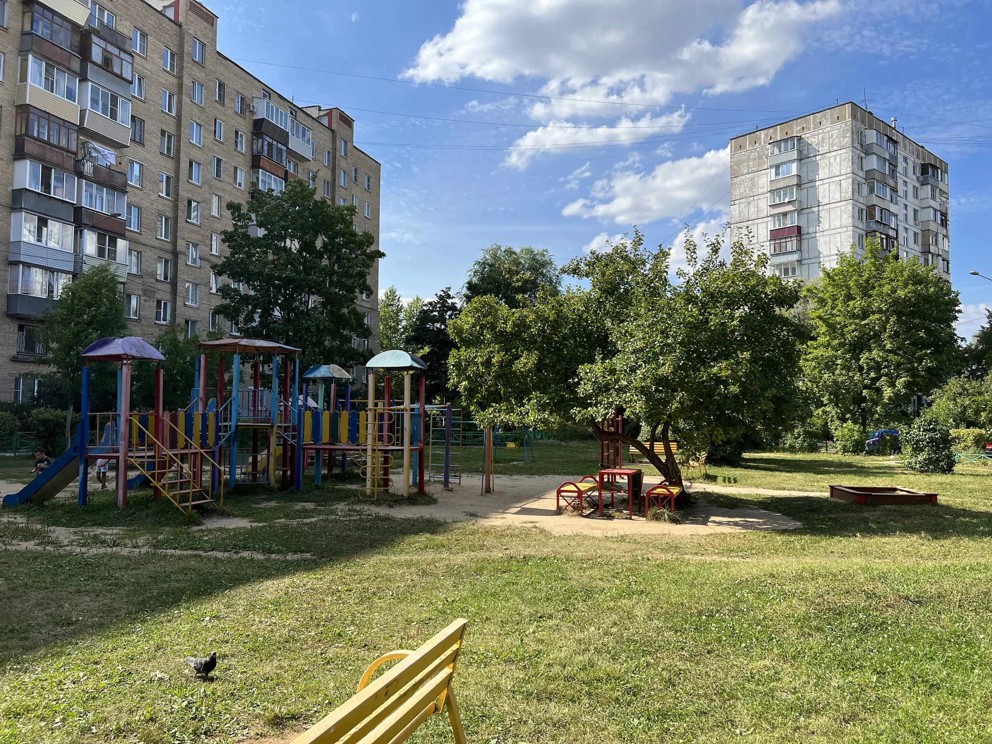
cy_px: 372
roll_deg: -0.9
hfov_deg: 67.3
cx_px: 496
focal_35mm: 26
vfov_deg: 53.1
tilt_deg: +3.7
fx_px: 745
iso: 50
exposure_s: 1/3356
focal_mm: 5.7
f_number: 1.5
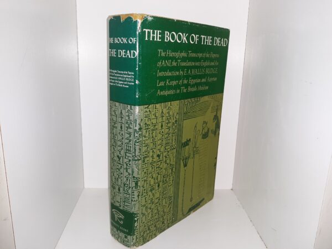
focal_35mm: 28
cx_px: 166
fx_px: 269
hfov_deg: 63.4
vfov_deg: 49.7
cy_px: 124
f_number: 1.7
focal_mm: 3.7
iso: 64
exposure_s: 1/120
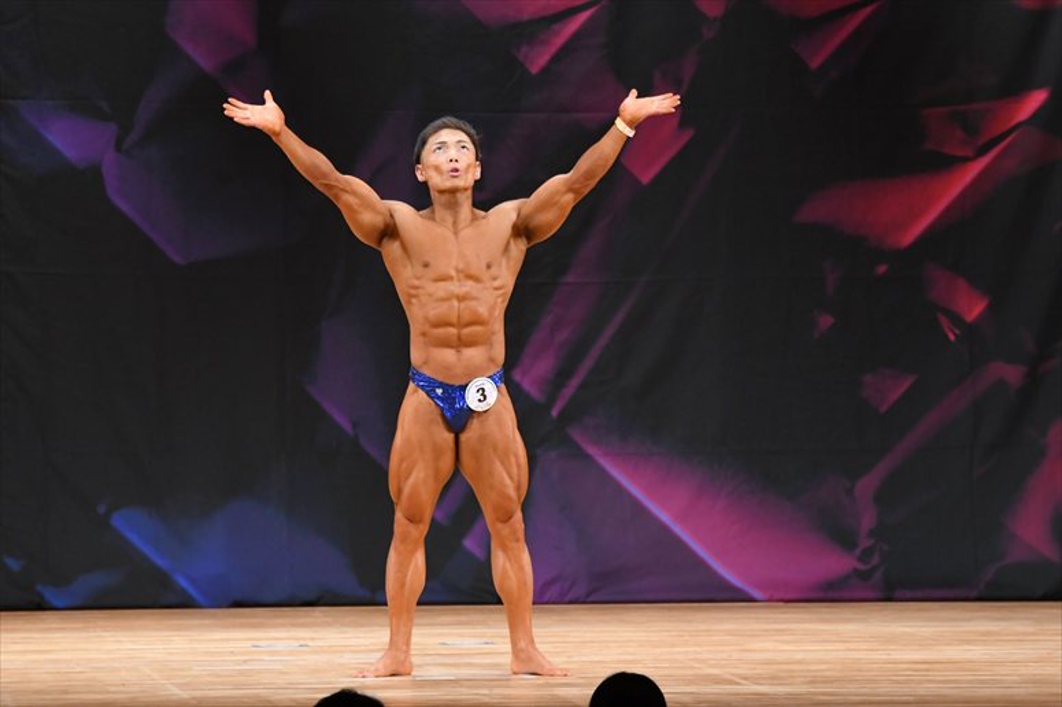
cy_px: 354
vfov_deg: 5.4
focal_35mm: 255
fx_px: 7519
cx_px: 531
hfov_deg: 8.1
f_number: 5.6
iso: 3200
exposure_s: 1/400
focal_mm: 170
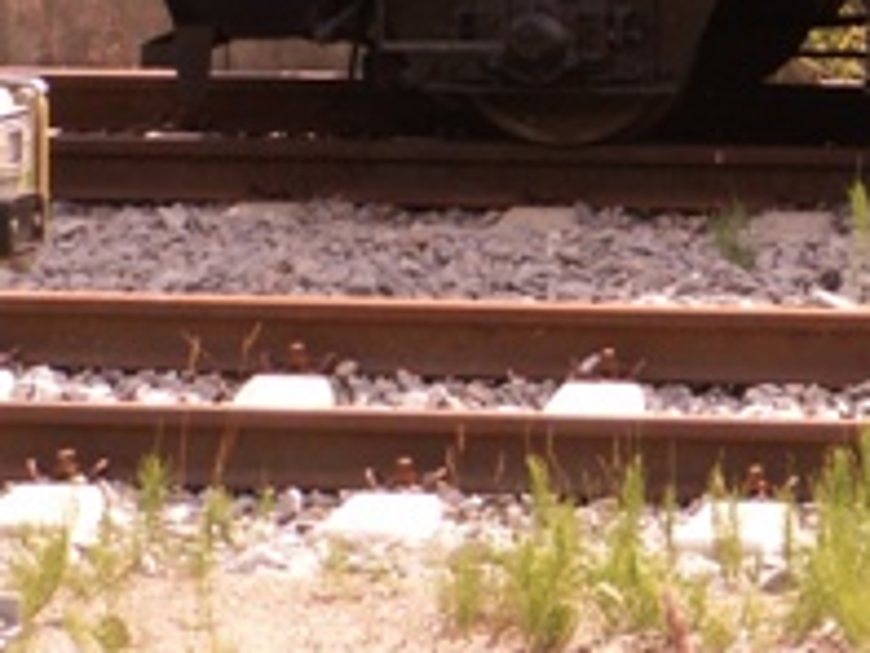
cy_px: -366
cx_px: 1095
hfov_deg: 5.9
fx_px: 8425
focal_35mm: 335
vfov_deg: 4.4
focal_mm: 16.86
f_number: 6.3
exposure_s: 1/125
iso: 50
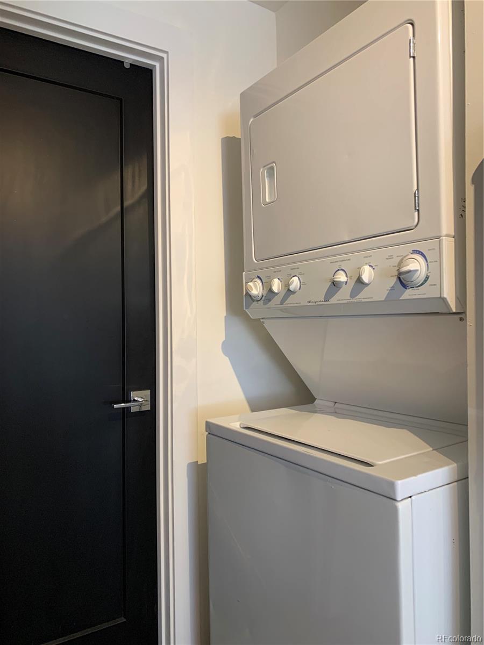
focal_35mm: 26
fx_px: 485
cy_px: 322
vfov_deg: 67.3
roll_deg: +0.5
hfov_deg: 53.1
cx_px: 242
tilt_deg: +2.3
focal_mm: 4.25
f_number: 1.8
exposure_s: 1/60
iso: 160
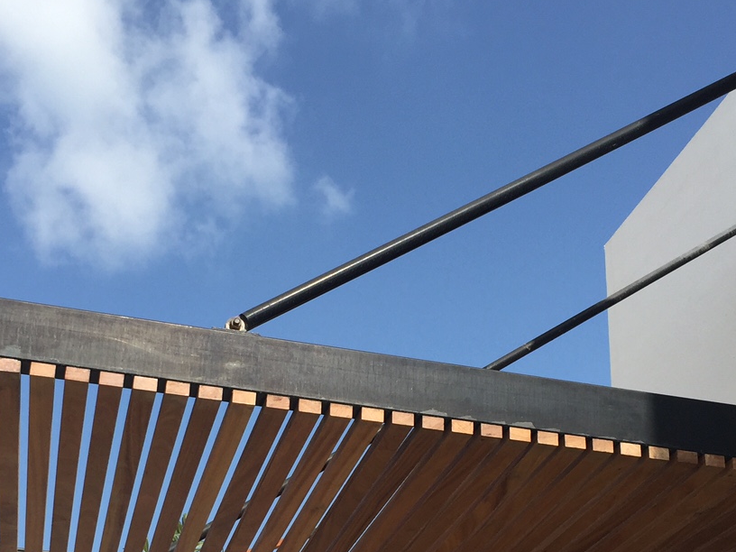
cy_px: 443
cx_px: 354
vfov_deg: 24.8
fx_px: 1233
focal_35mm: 58
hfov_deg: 33.2
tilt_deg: +23.5
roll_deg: -2.5
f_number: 2.2
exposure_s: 1/1883
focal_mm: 4.15
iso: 32
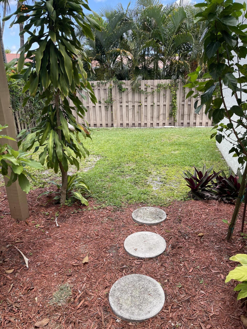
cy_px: 164
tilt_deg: -18.4
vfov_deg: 67.3
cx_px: 124
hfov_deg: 53.1
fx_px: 247
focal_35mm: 26
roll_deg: +1.9
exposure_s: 1/584
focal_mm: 5.1
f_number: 1.6
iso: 32
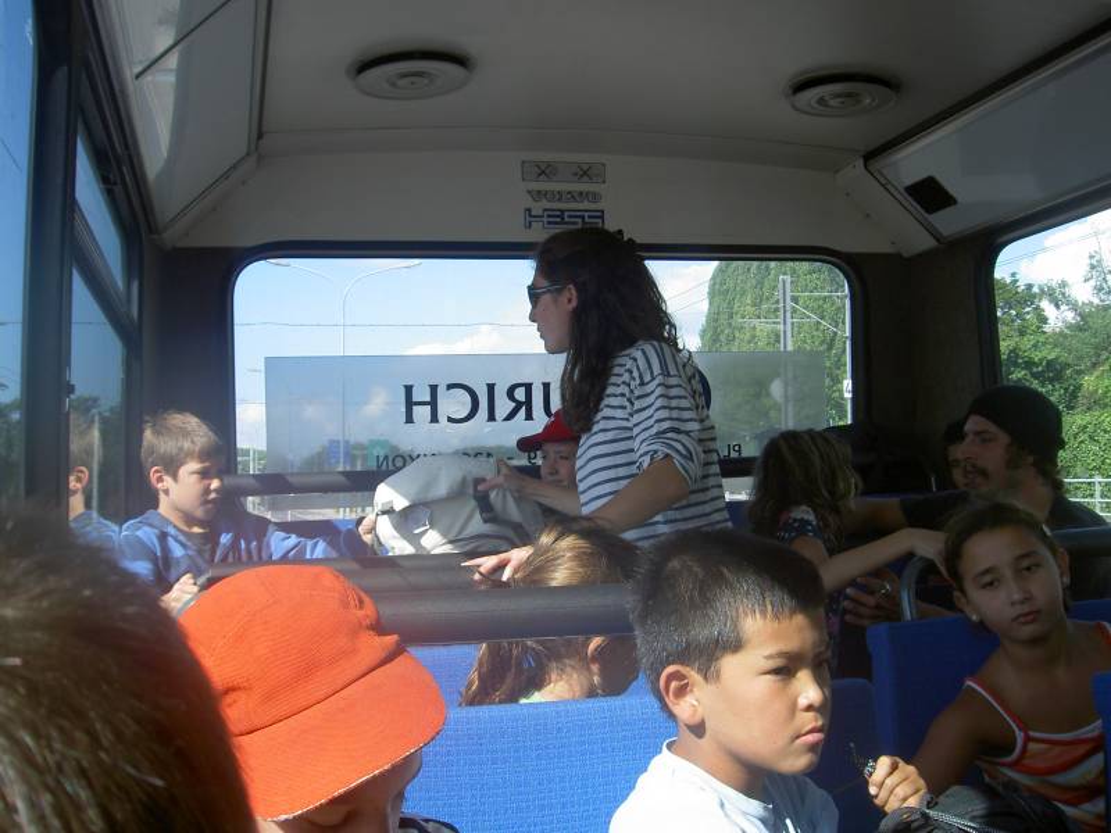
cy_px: 416
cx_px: 556
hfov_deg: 47.9
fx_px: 1252
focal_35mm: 39
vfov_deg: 36.8
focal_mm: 8
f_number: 4.7
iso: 100
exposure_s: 1/160
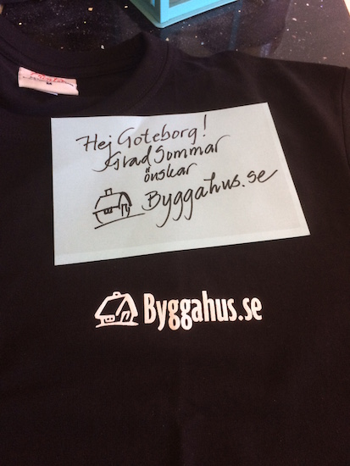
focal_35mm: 29
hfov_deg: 48.3
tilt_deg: -61.4
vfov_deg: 61.6
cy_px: 233
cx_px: 175
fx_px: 391
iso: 100
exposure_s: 1/30
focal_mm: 4.15
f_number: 2.2
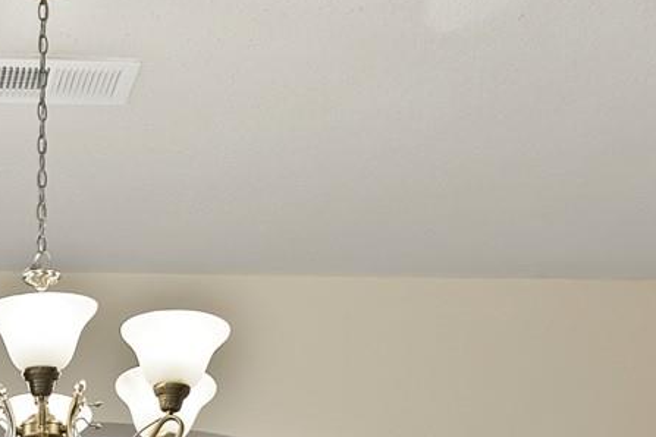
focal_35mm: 94
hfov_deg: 20.7
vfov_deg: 12.9
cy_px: 829
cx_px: -57
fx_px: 1713
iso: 800
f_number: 9
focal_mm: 21
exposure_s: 1/10
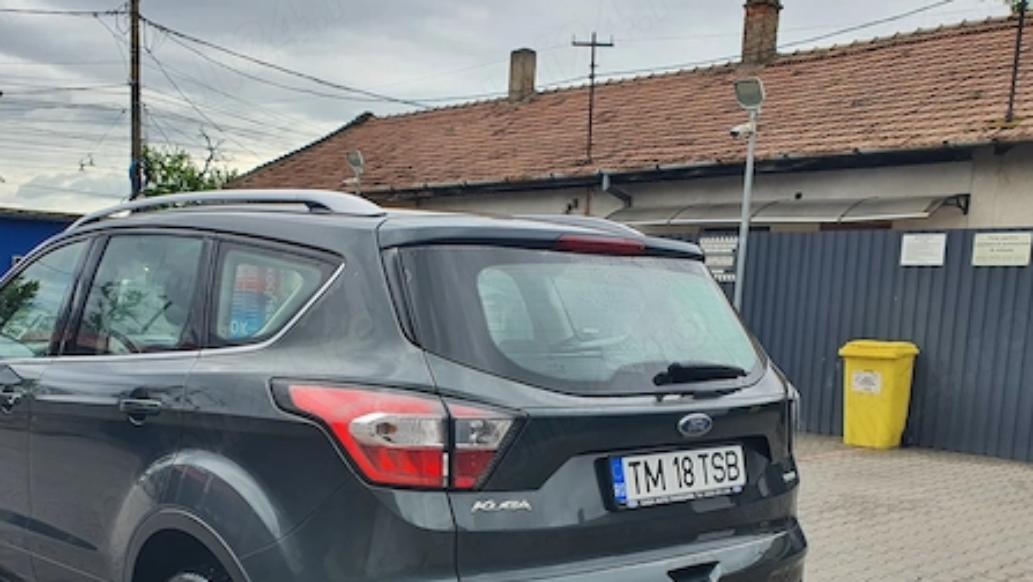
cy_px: 443
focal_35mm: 38
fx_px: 1041
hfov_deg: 52.3
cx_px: 397
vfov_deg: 30.7
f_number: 2.4
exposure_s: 1/216
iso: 50
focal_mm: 4.3
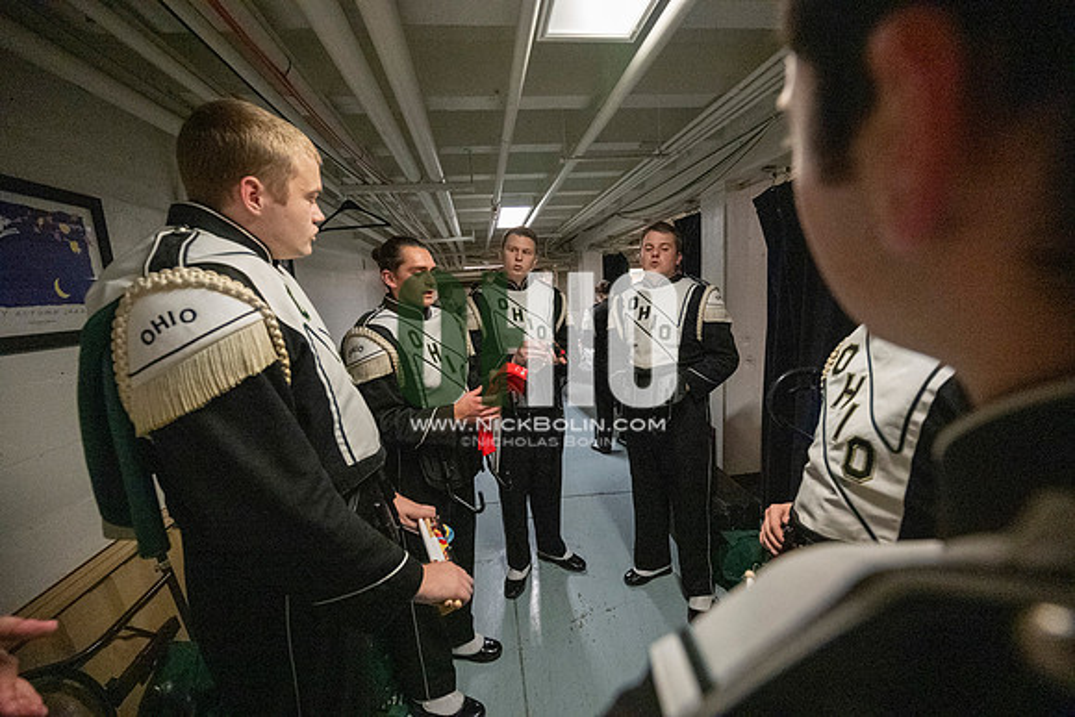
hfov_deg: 100.4
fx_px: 448
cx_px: 538
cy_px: 358
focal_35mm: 15
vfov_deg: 77.4
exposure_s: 1/500
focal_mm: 15
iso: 12800
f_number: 4
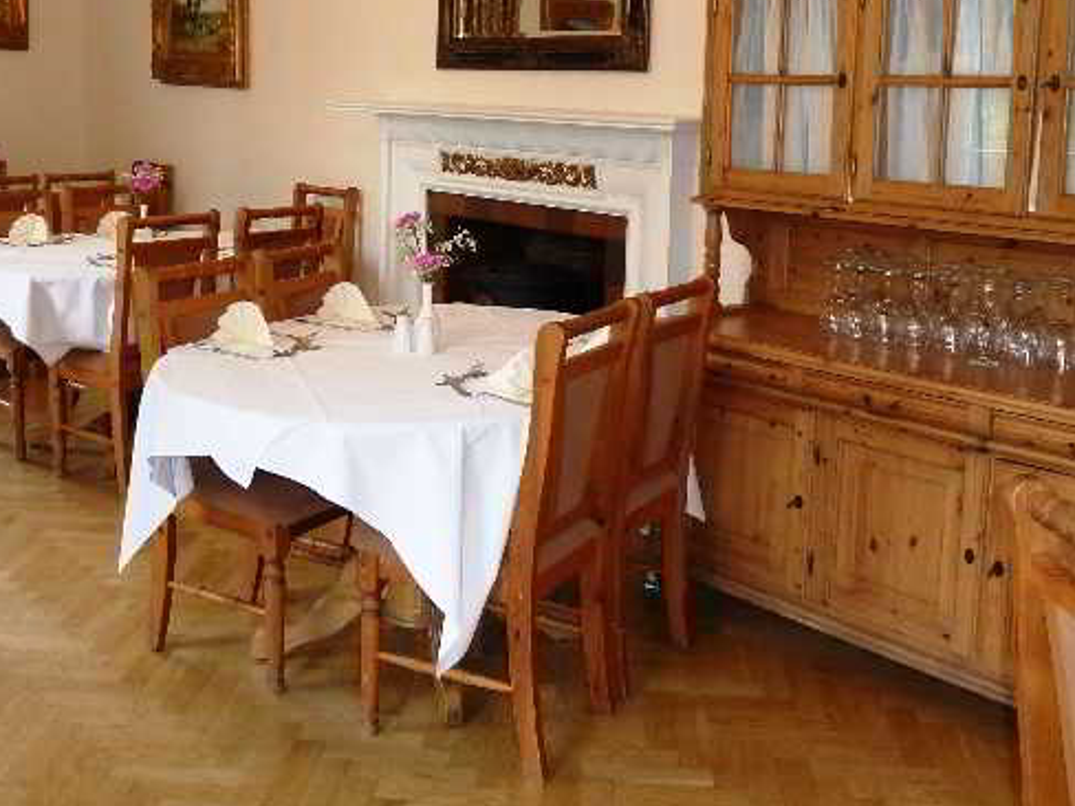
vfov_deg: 34.7
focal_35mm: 41
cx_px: 485
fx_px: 1273
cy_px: 255
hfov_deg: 45.7
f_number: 3.3
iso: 200
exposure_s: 1/30
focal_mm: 4.1
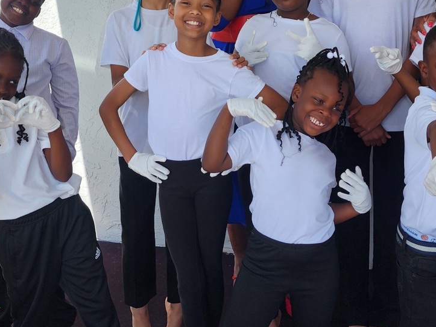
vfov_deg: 26.1
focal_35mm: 55
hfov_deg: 34.9
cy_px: 65
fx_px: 693
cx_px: 226
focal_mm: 6.4
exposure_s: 1/591
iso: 12
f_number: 1.8
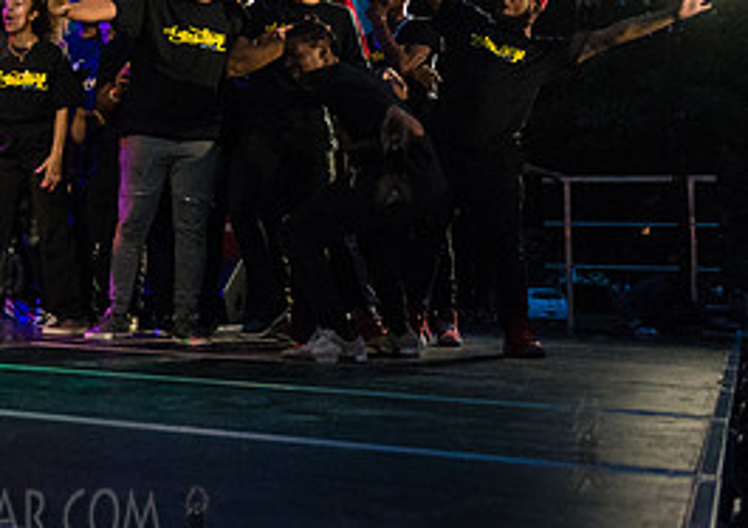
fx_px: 1481
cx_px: -100
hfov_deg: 25.9
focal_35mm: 70
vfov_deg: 19.9
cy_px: 86
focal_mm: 27
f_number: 2.8
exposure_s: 1/1250
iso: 4000
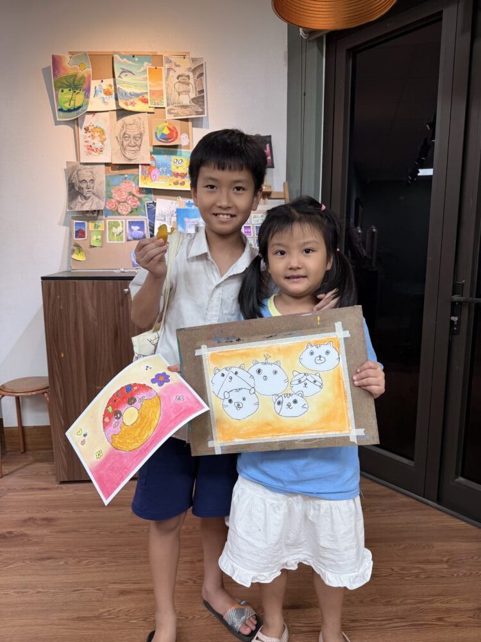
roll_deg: -0.1
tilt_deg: -9.4
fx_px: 445
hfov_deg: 56.8
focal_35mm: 24
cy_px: 321
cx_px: 240
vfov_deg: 71.6
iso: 80
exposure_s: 1/100
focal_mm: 6.76
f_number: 1.78
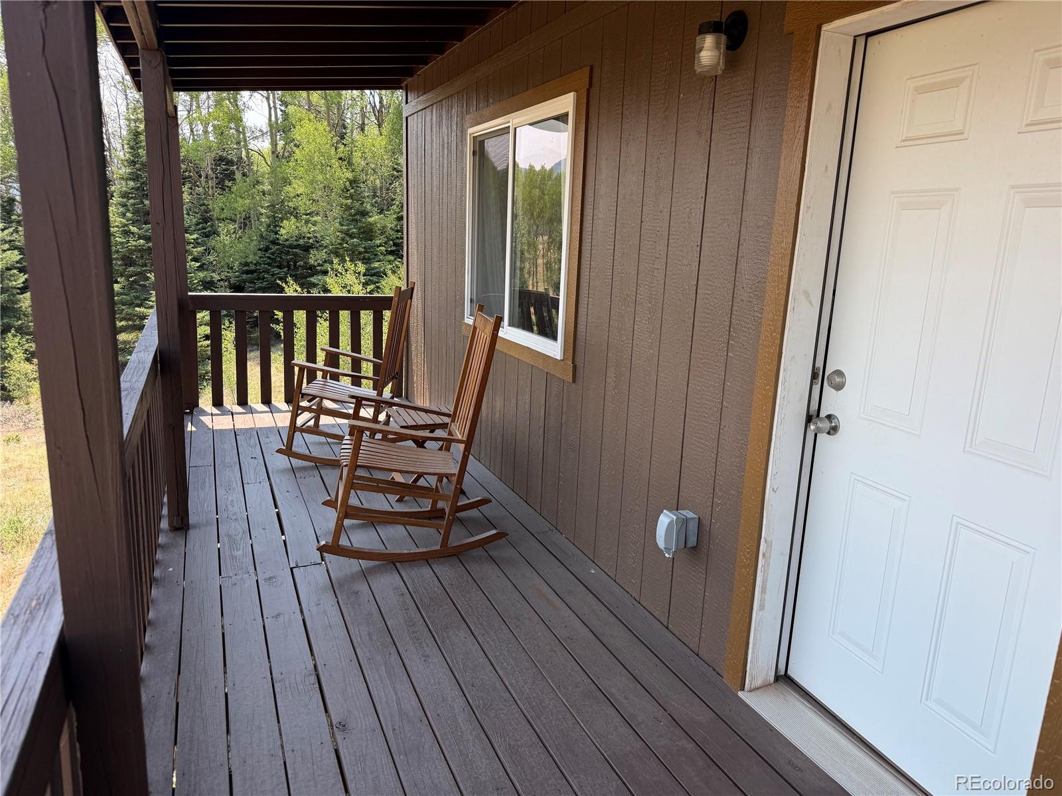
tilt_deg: -12.0
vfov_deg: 56.8
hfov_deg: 71.6
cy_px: 398
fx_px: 736
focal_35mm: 24
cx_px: 531
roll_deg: -1.9
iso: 80
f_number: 1.78
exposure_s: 1/822
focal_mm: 6.76
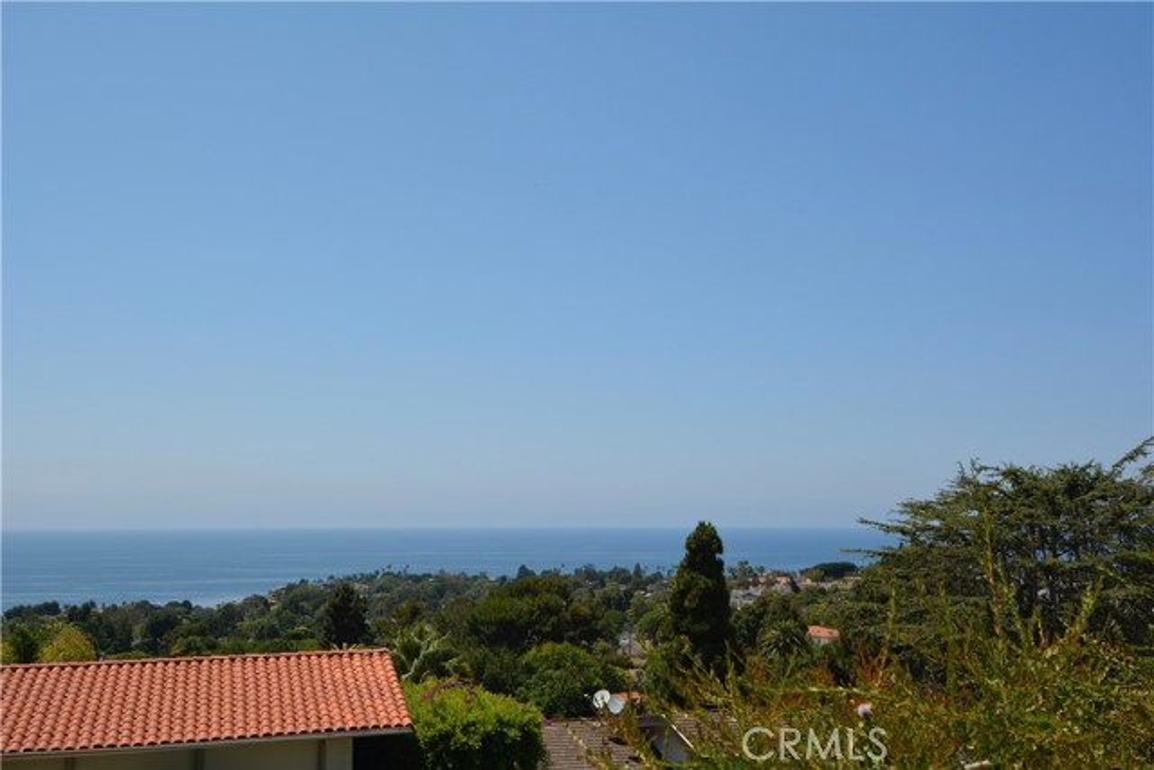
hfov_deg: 53.1
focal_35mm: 36
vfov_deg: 36.9
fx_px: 1154
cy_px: 385
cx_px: 577
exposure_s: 1/200
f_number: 10
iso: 100
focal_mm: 24
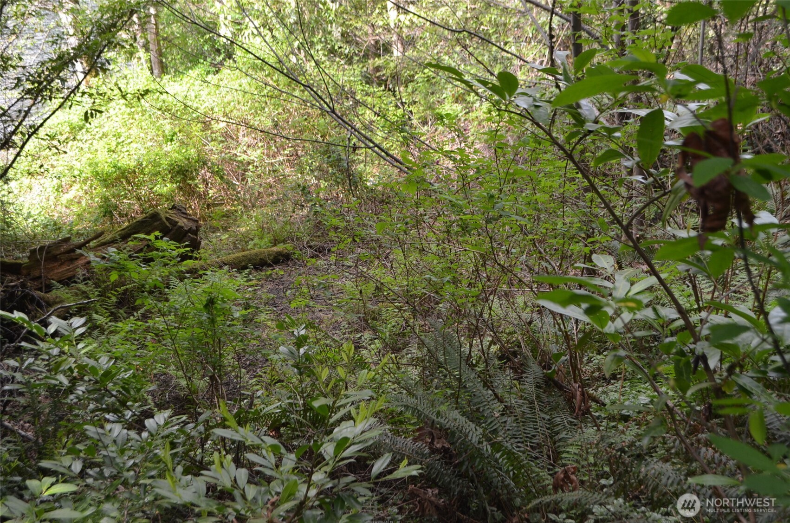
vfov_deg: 27.9
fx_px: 1051
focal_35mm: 48
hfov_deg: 41.2
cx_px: 395
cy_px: 262
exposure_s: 1/125
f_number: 5.6
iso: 360
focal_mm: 32
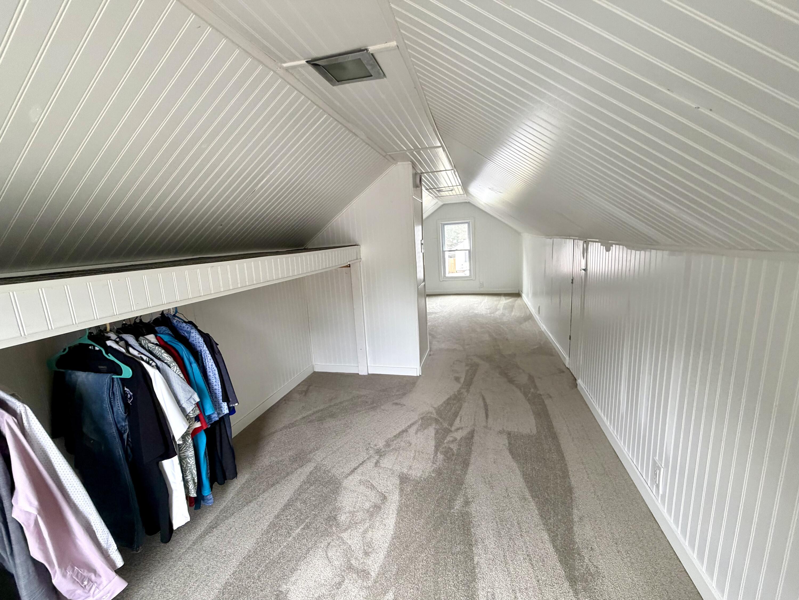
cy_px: 300
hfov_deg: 102.1
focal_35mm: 14
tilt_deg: -11.2
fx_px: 323
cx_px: 400
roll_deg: +4.7
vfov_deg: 85.7
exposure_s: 1/74
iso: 320
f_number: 2.2
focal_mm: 2.22
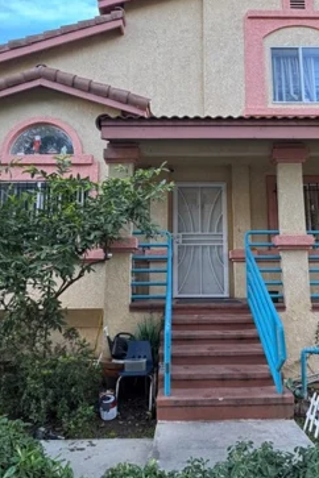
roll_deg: -0.4
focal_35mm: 30
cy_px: 209
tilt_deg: +10.0
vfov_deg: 61.7
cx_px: 185
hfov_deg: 43.5
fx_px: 399
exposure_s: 1/99
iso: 100
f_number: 2.2
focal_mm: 2.22
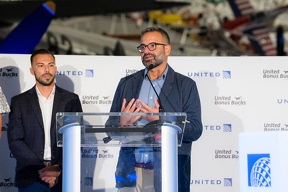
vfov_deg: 11.0
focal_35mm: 124
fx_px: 991
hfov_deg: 16.5
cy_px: 96
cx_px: 144
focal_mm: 83
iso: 1250
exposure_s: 1/200
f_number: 2.8
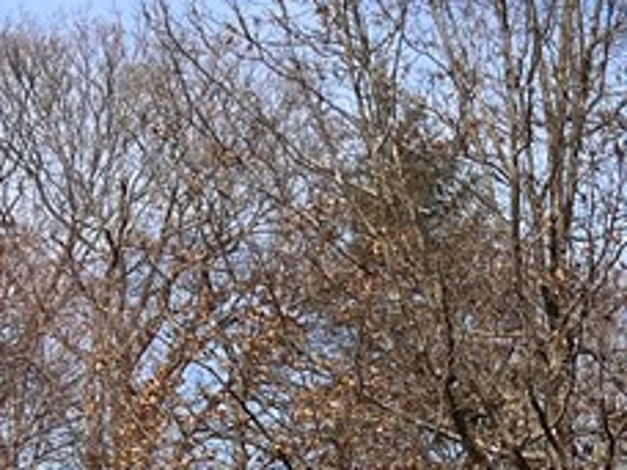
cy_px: 800
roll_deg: +0.5
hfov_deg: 15.9
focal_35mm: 117
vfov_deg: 11.8
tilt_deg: +3.9
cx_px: 842
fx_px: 2119
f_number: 1.5
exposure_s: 1/3257
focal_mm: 5.7
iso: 50
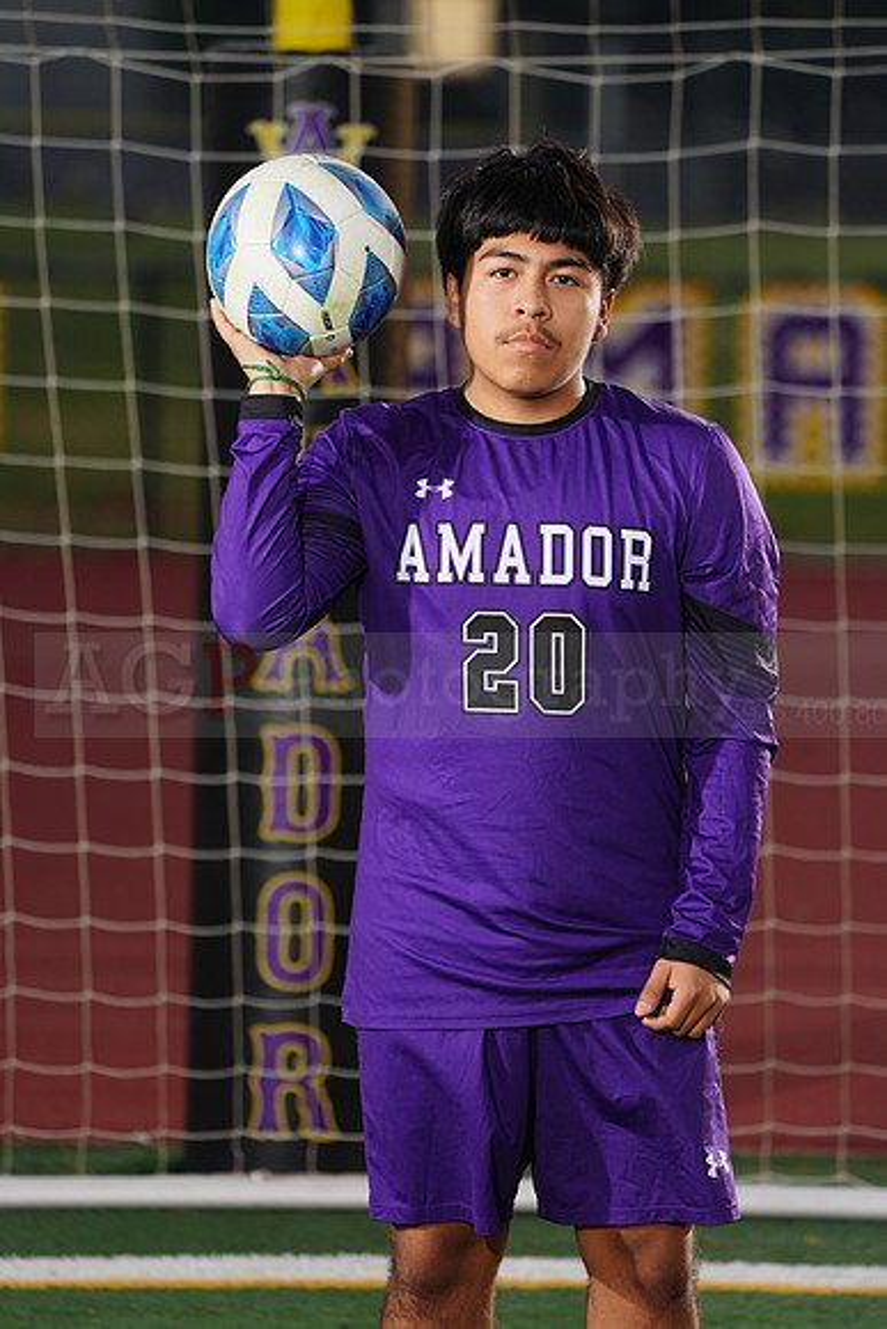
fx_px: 12742
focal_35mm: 345
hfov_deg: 4.0
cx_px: 444
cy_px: 664
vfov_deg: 6.0
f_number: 7.1
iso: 200
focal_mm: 345
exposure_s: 1/200
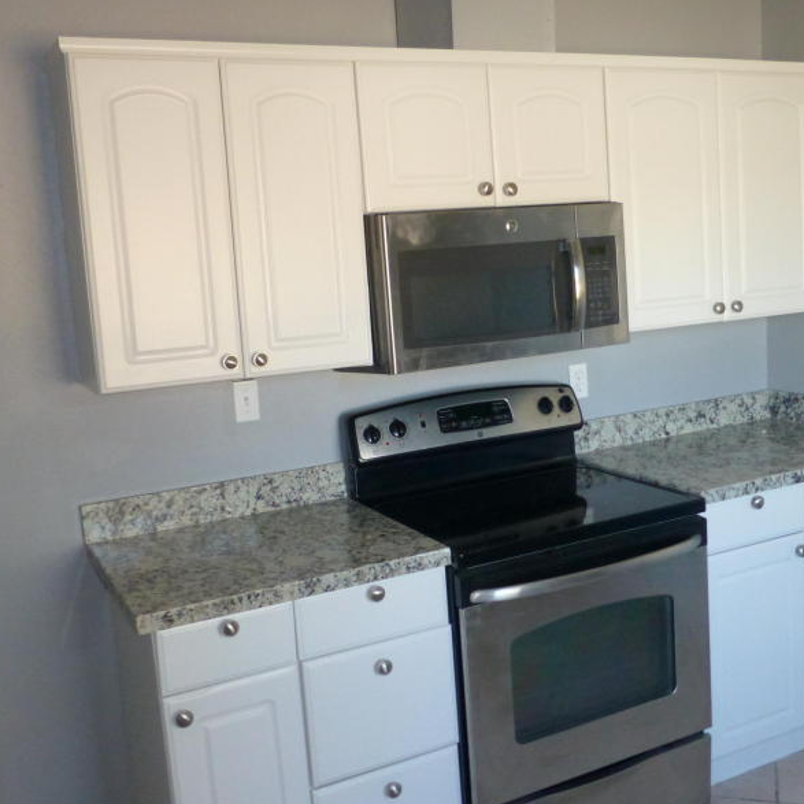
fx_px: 972
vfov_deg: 44.9
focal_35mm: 37
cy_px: 381
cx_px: 426
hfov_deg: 44.9
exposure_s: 1/60
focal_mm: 4.3
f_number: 3.3
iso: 320
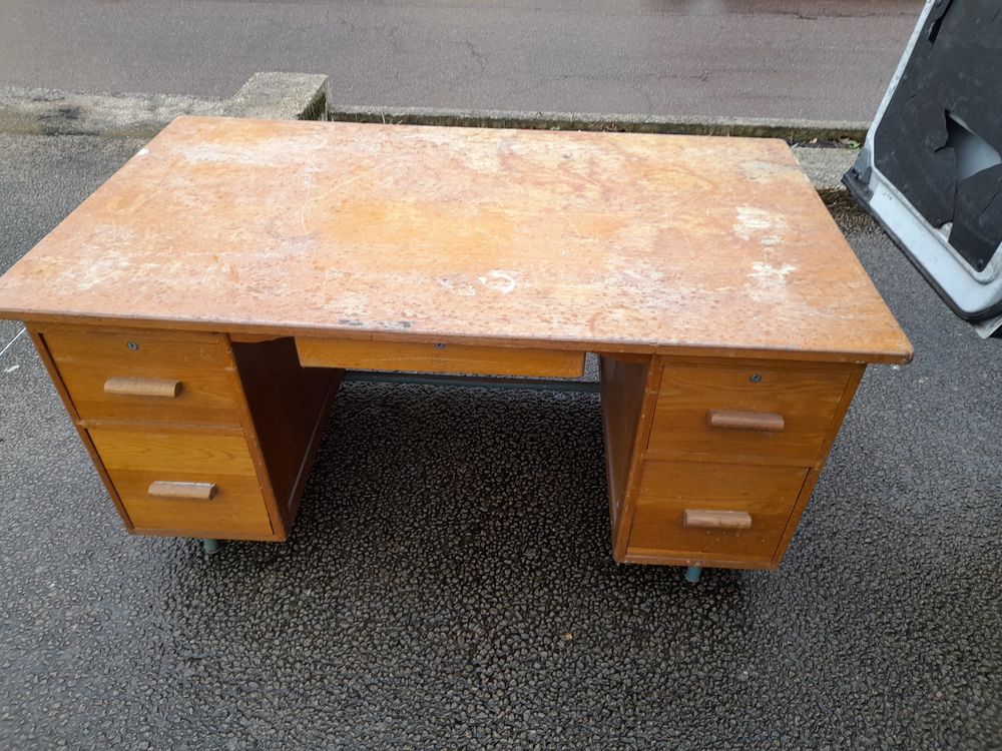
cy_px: 376
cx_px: 501
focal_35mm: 25
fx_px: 724
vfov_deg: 54.9
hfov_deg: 69.4
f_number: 2
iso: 32
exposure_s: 1/50
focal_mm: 4.6
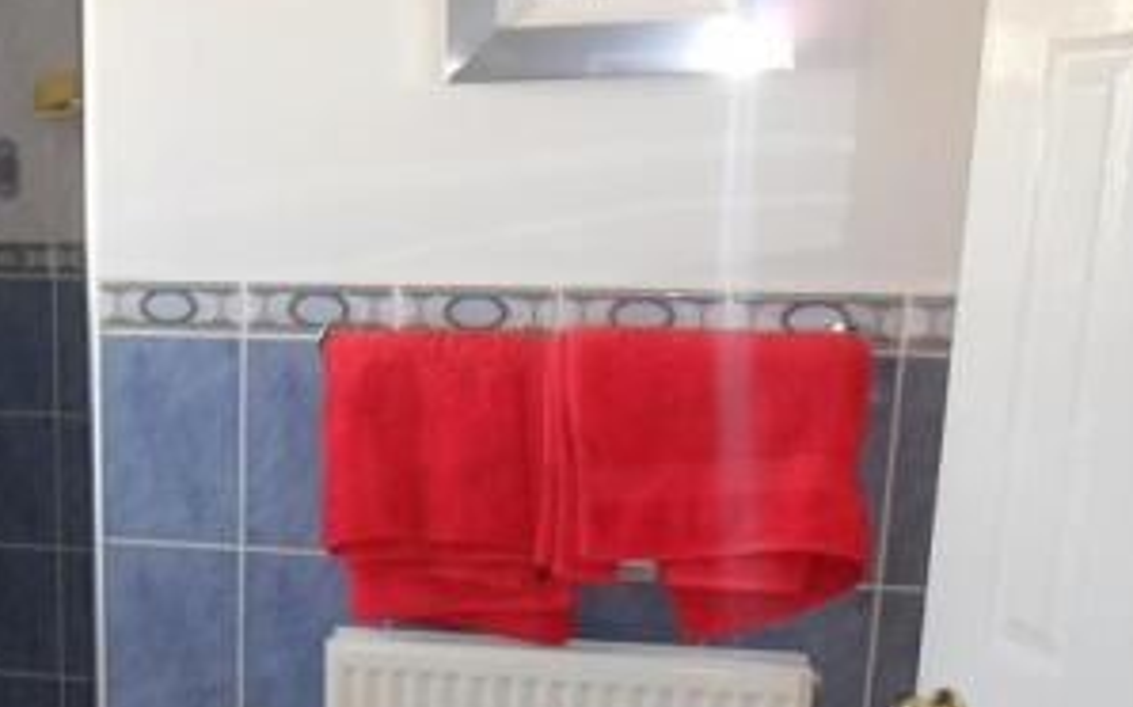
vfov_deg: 22.6
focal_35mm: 56
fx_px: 1729
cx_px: 108
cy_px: 625
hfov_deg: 34.2
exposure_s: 1/45
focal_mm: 4.9
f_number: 3.5
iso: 200
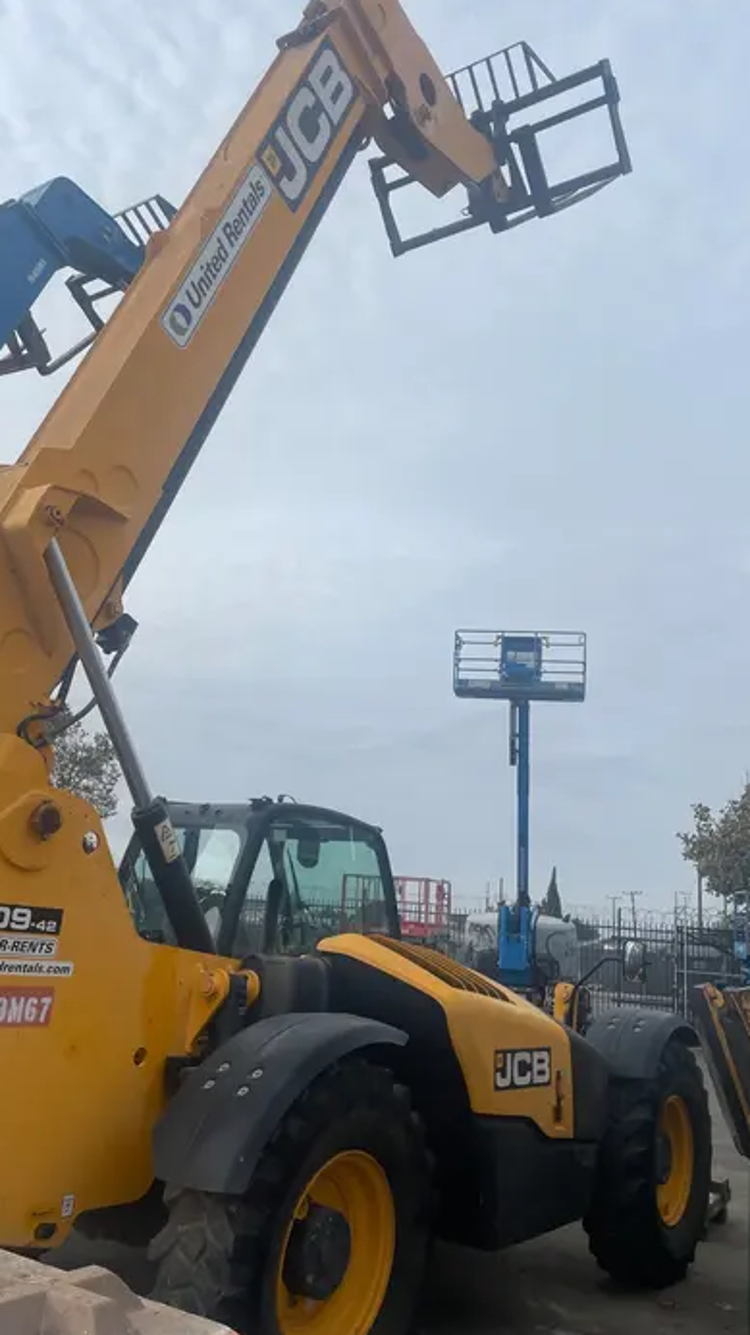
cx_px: 330
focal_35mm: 30
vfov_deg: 64.3
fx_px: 1061
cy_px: 641
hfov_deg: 38.9
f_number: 1.6
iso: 32
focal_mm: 4.2
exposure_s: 1/4000
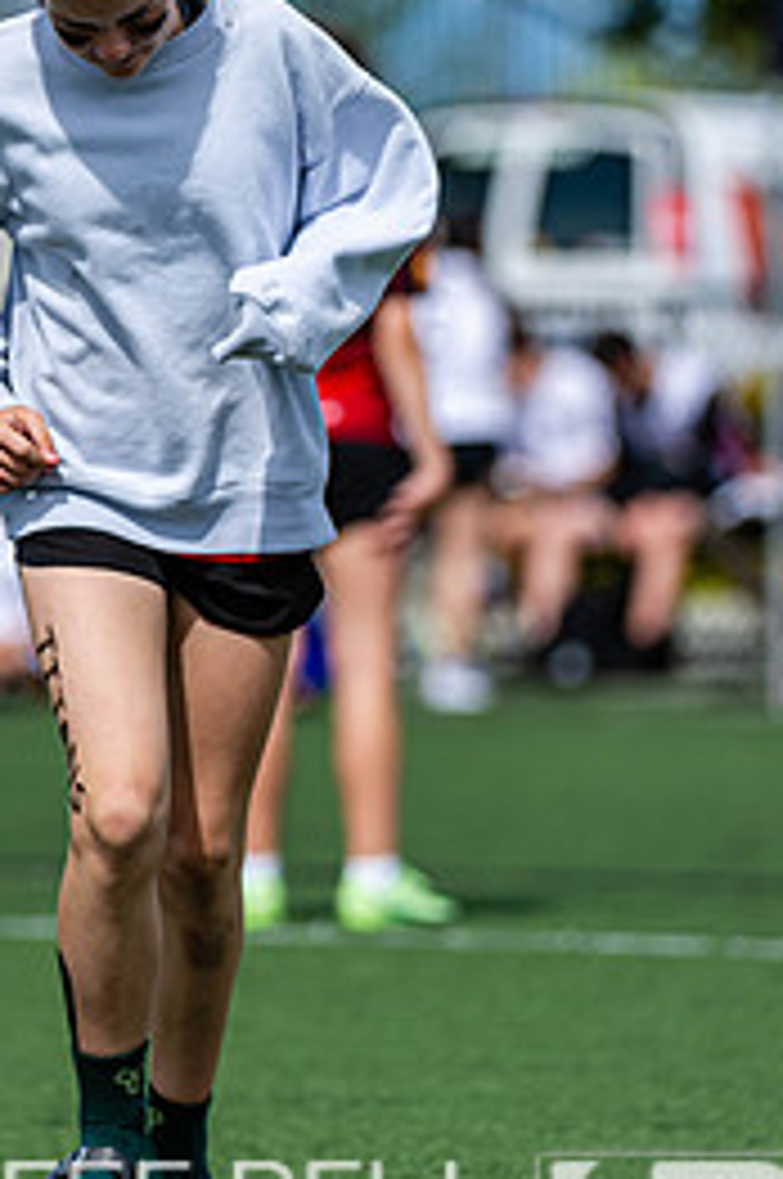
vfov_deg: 4.8
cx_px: 191
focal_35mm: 430
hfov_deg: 3.2
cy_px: 369
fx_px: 14065
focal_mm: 250
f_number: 4
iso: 200
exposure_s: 1/1600
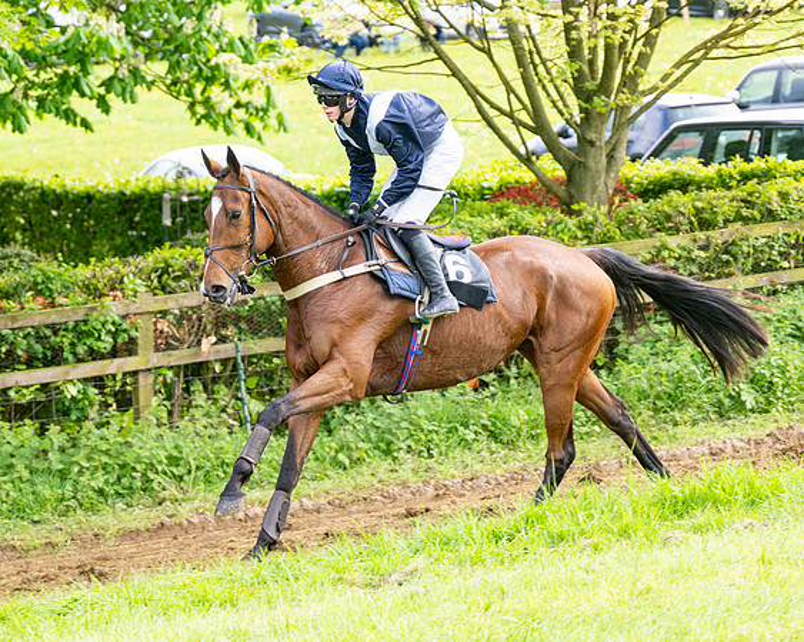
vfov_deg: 9.4
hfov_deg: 11.8
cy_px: 308
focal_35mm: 164
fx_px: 3901
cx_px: 474
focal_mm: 110
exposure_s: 1/1000
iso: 400
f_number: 4
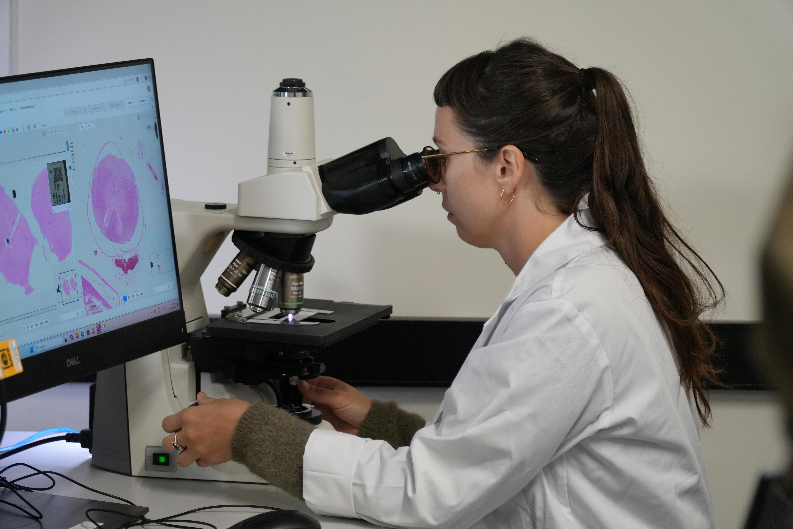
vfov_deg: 13.4
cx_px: 396
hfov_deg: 20.0
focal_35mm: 102
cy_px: 264
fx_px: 2247
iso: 1600
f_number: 4
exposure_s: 1/160
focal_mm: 68
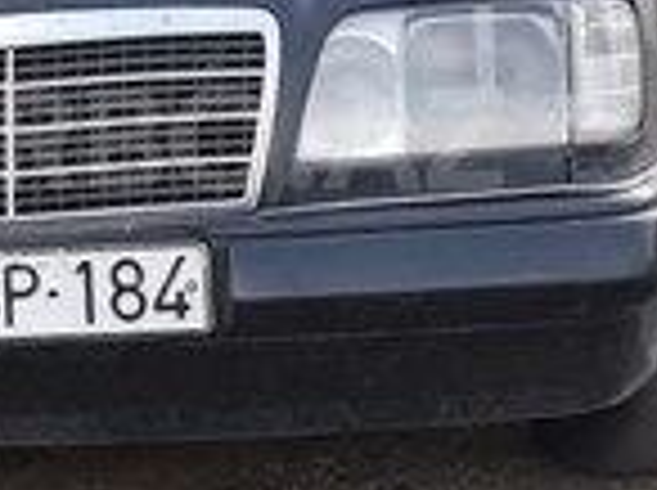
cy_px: 139
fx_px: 1743
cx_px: 158
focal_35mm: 92
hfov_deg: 21.2
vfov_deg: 16.0
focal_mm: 3.71
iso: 40
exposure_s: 1/100
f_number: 1.7
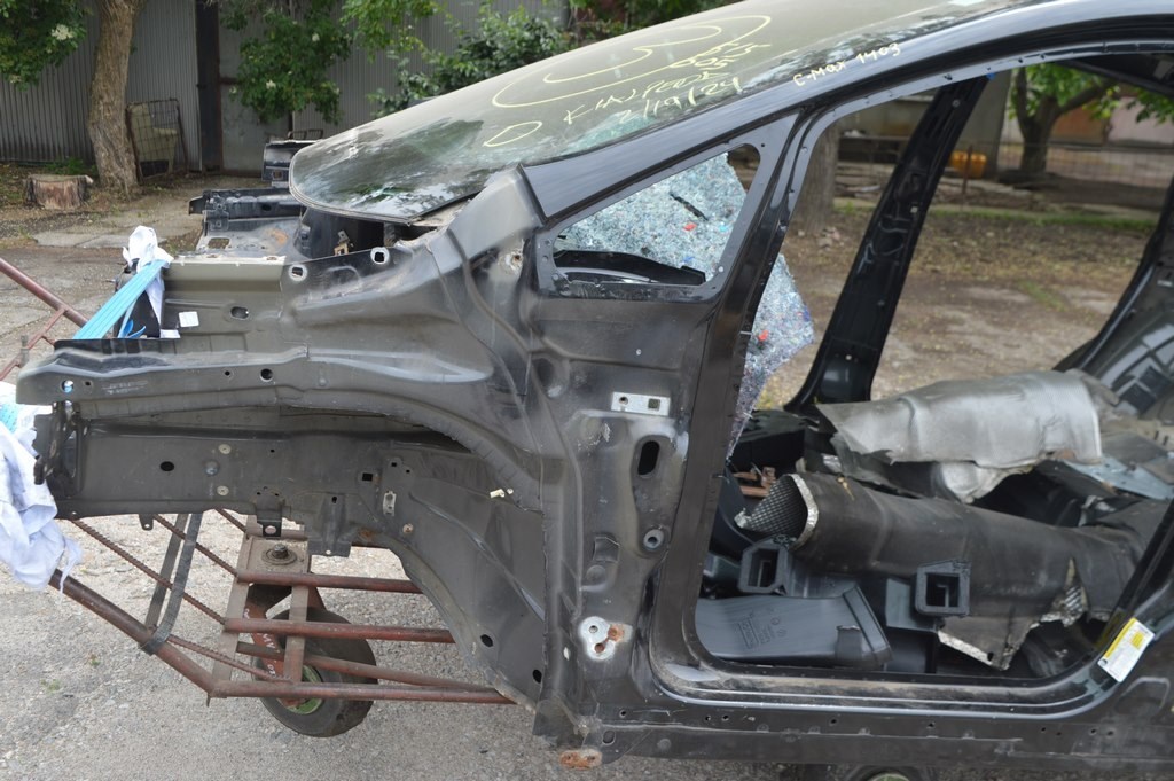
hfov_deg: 57.3
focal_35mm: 33
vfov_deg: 39.9
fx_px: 1075
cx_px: 587
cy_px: 390
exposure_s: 1/125
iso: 100
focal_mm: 22
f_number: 5.6
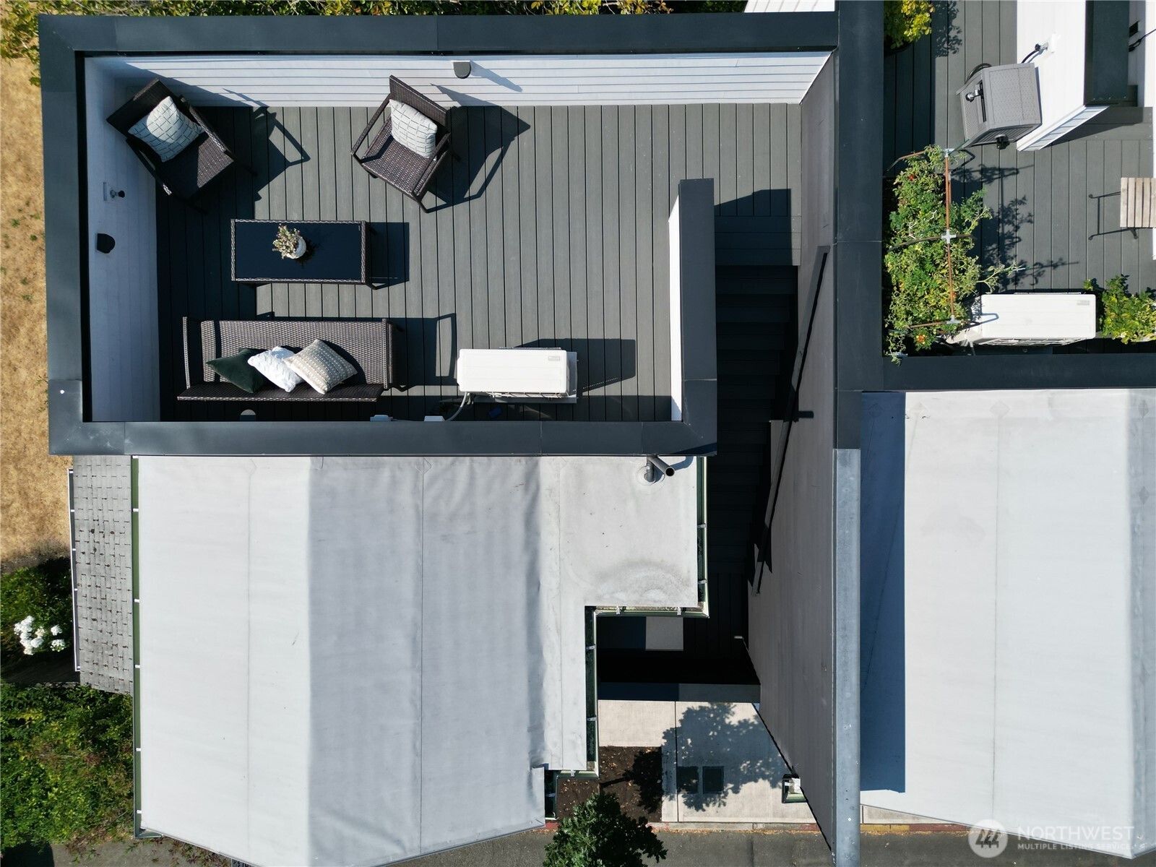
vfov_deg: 56.8
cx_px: 578
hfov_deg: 71.6
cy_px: 434
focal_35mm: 24
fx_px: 801
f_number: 1.7
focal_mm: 6.72
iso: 140
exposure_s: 1/5000
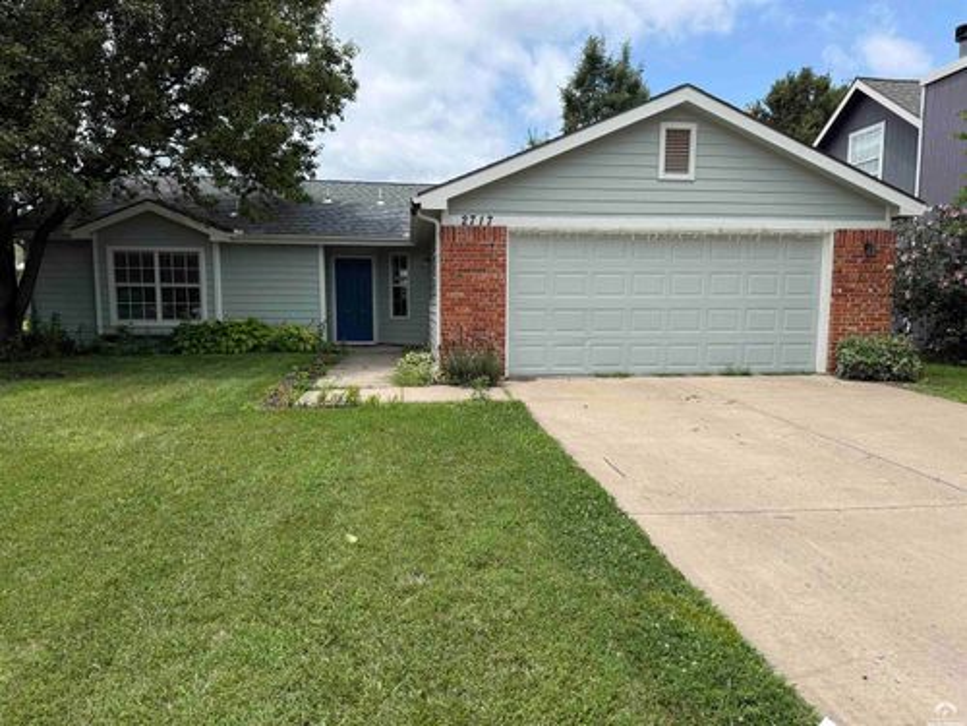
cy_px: 363
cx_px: 484
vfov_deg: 56.8
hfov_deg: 71.6
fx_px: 670
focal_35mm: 24
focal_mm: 6.76
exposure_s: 1/4167
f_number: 1.78
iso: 80
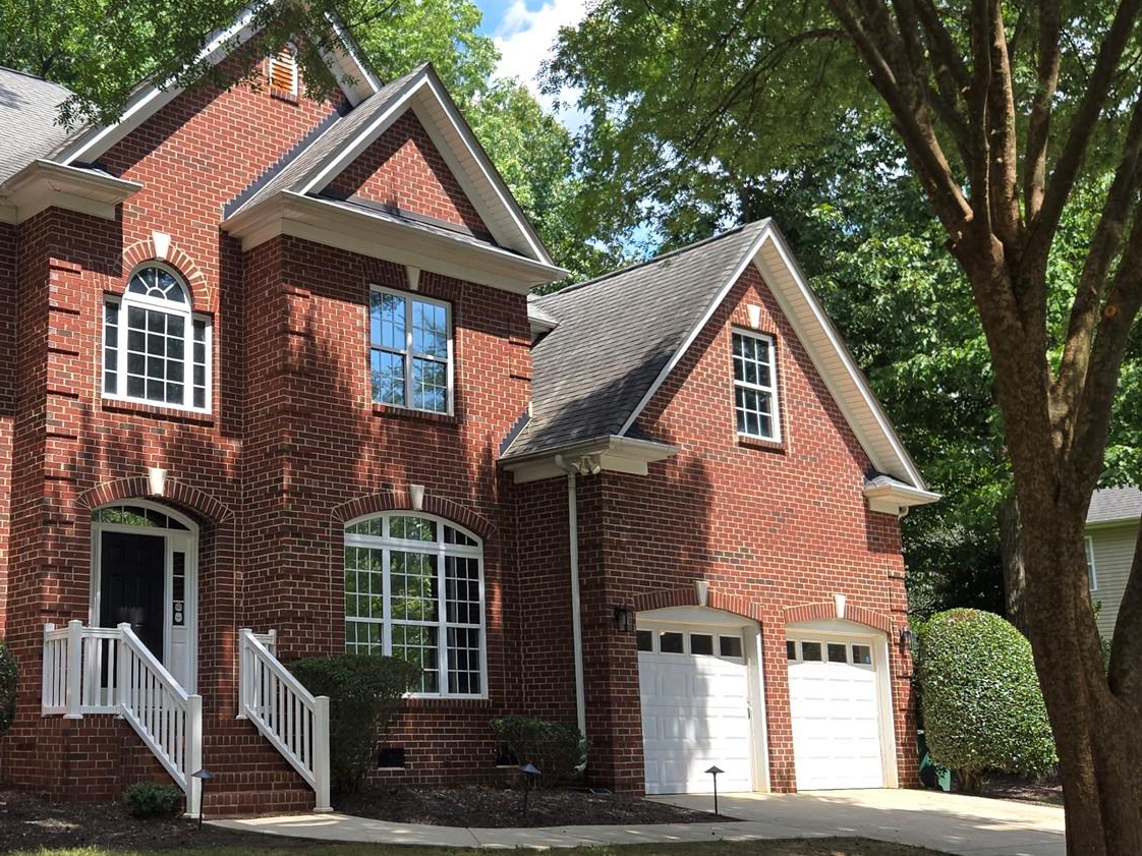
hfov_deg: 43.3
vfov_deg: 34.3
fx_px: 1385
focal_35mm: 42
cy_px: 475
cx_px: 283
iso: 25
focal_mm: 5.4
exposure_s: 1/677
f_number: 1.8
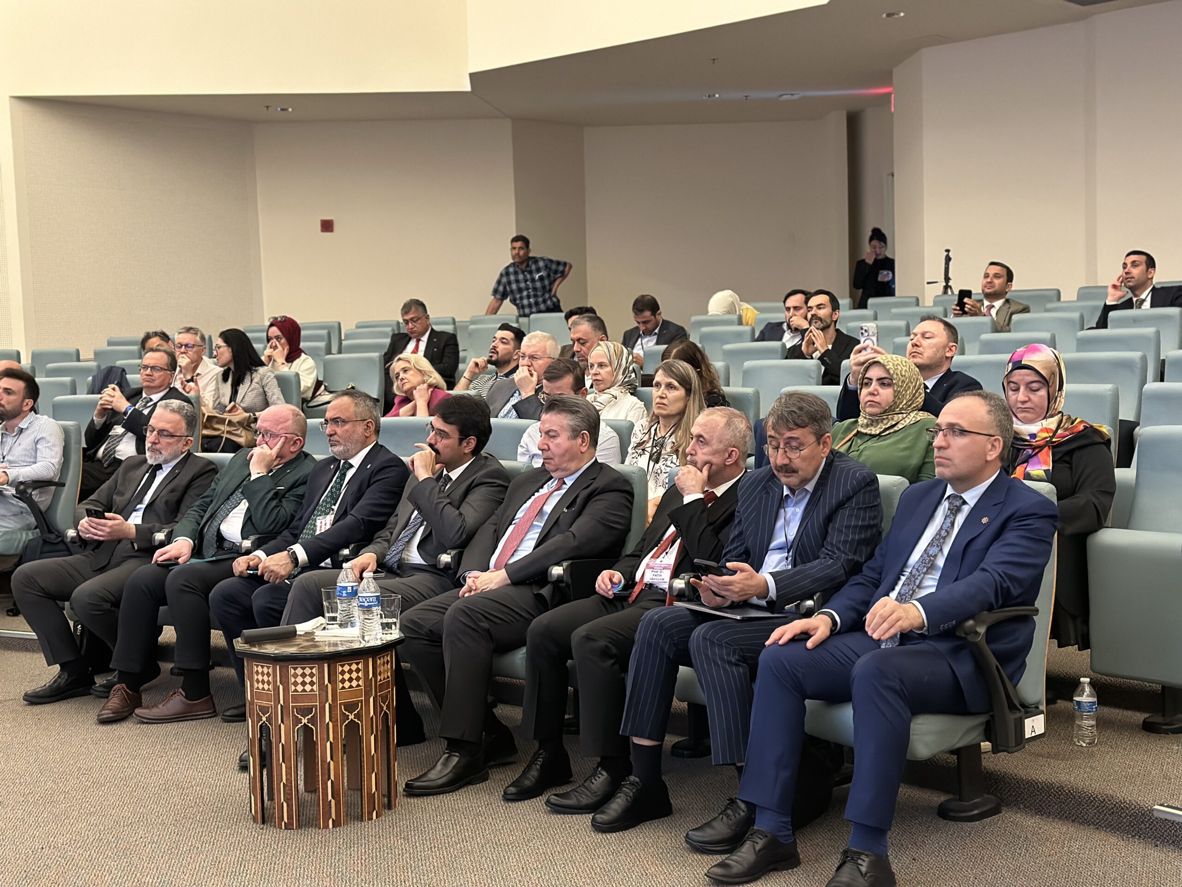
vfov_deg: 30.3
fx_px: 1639
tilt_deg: -4.2
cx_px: 591
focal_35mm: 48
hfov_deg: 39.7
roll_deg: +1.5
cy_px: 444
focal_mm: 6.86
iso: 500
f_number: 1.78
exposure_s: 1/40
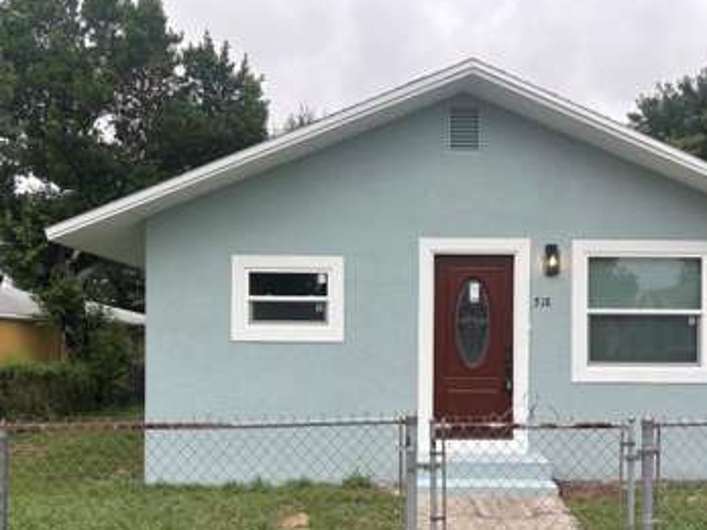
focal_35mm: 36
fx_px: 735
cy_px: 353
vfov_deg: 39.2
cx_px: 407
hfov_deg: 51.2
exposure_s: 1/726
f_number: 1.6
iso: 50
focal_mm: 5.96
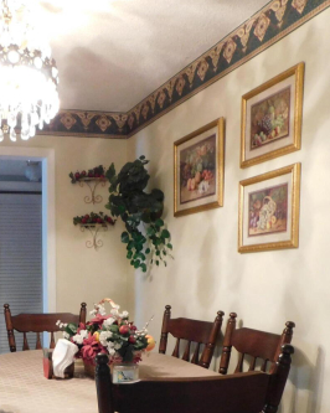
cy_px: 340
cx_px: 53
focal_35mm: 45
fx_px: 550
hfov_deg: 32.2
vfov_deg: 39.3
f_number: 3
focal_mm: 4
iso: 400
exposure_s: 1/15
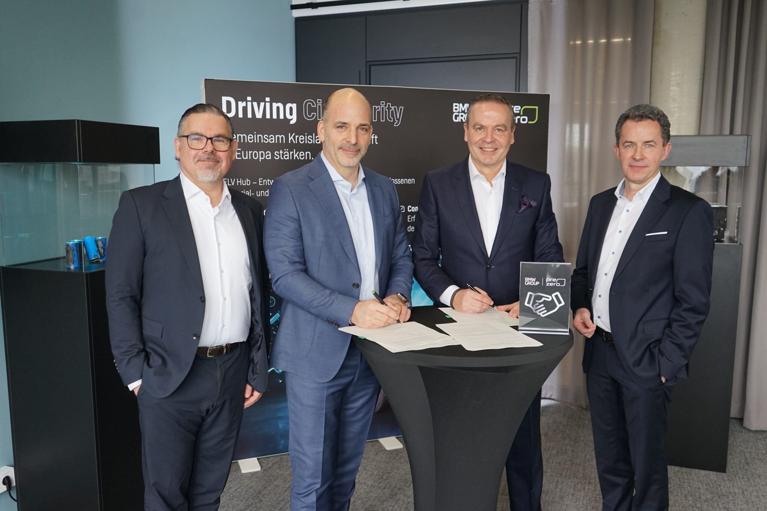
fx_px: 660
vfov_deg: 42.3
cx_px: 384
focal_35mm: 31
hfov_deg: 60.3
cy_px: 256
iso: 800
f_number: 4
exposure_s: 1/160
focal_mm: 31
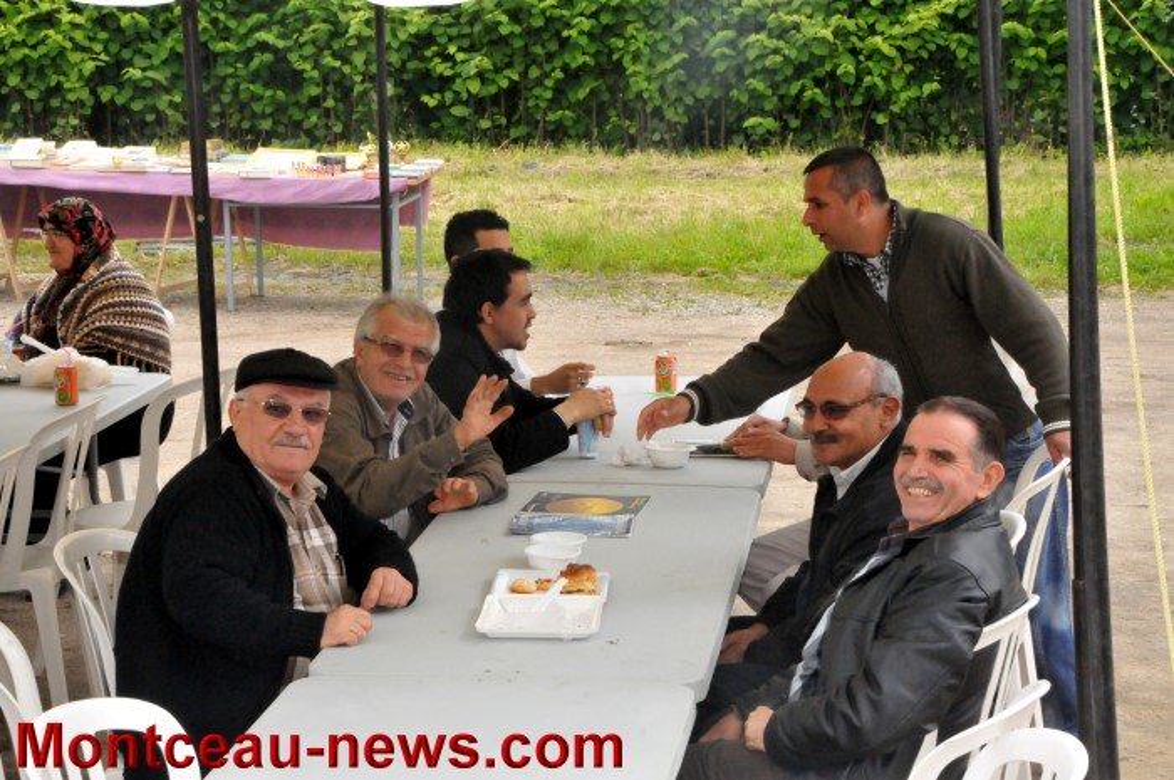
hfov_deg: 24.6
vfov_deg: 16.5
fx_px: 2687
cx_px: 587
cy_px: 390
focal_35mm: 82
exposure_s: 1/250
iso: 3200
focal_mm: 55
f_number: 22
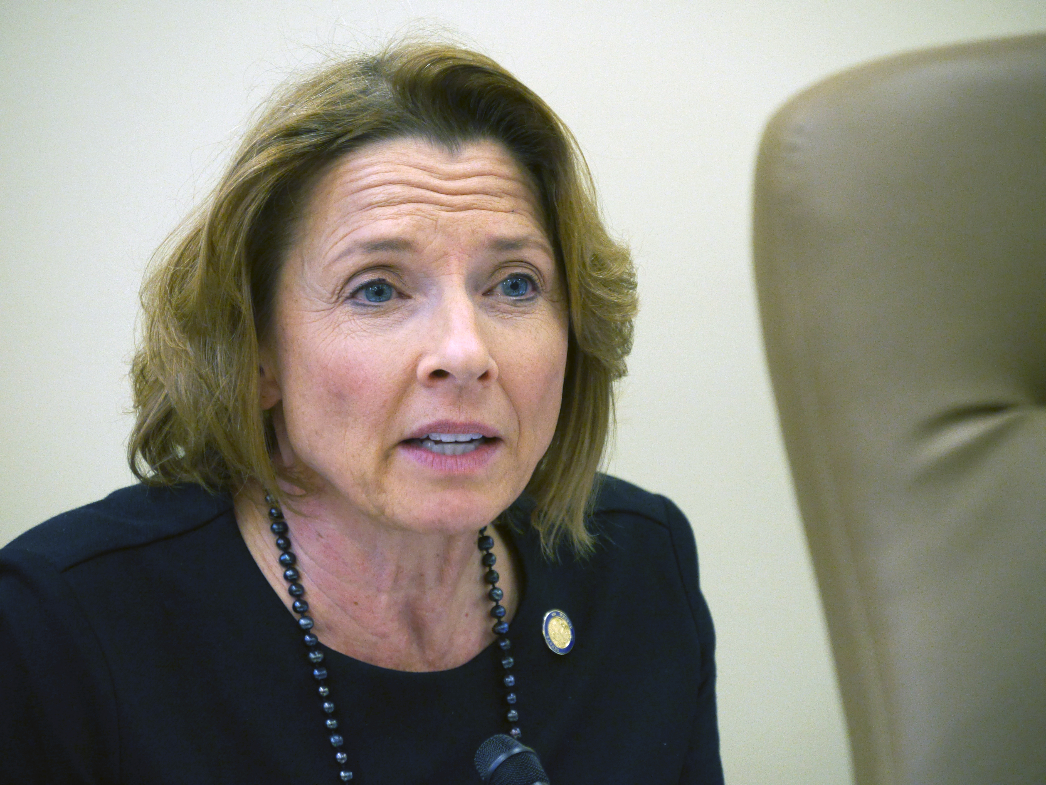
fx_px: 6950
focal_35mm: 230
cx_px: 523
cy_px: 392
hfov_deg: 8.6
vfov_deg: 6.5
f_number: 5.5
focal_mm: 115
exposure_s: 1/40
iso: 1600
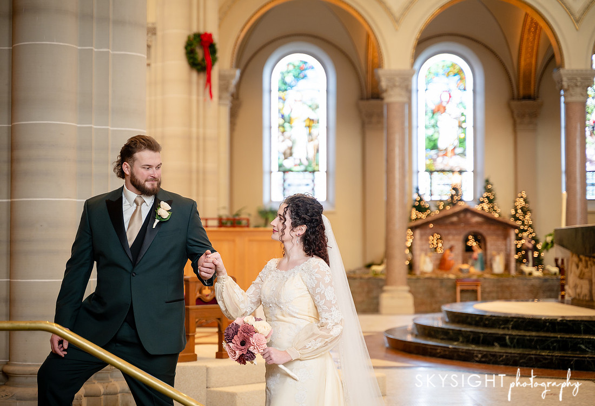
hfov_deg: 26.0
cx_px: 290
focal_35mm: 77
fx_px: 1287
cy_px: 203
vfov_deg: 18.0
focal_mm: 75
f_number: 2.8
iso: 320
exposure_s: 1/50
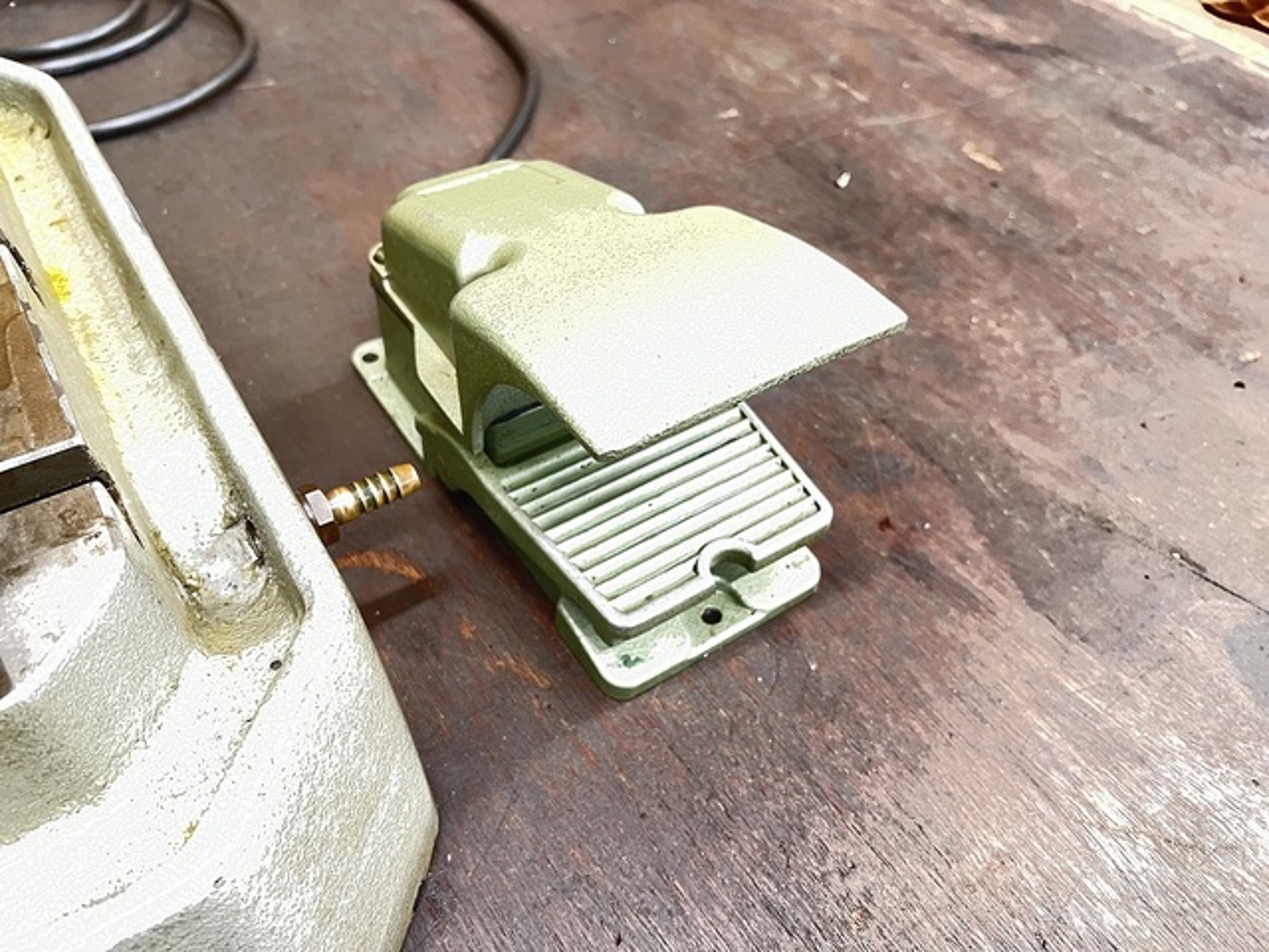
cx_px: 634
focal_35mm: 26
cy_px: 476
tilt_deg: -48.1
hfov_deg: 67.3
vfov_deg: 53.1
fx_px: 953
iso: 1000
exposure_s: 1/30
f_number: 1.5
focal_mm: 5.7
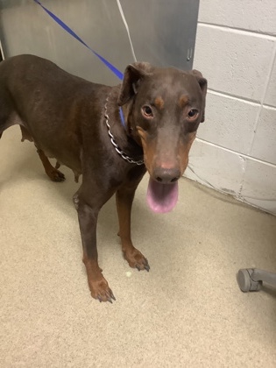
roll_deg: -0.9
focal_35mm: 31
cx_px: 138
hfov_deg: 45.4
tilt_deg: -36.1
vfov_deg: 58.4
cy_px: 184
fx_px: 330
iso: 320
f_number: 2.4
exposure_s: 1/40
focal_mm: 3.3
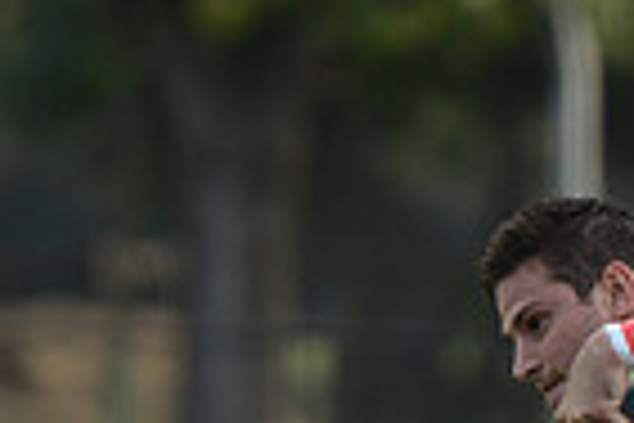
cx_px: 656
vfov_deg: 1.2
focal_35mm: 1109
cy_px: 830
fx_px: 19529
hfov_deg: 1.9
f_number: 4
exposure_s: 1/800
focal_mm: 270
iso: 400
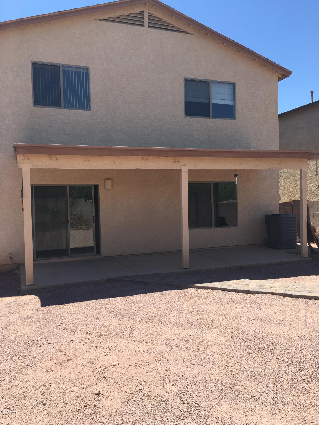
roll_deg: +2.5
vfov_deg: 61.7
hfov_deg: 48.2
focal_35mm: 29
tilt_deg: -3.7
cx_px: 160
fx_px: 356
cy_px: 212
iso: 25
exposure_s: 1/938
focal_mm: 4.15
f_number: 2.2
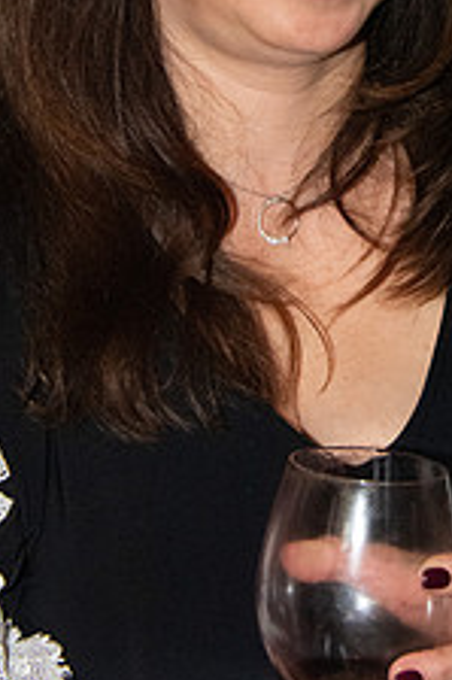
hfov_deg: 5.3
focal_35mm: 259
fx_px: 4885
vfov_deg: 7.9
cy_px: 70
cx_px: 282
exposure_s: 1/250
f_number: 11
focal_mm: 86
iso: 5000
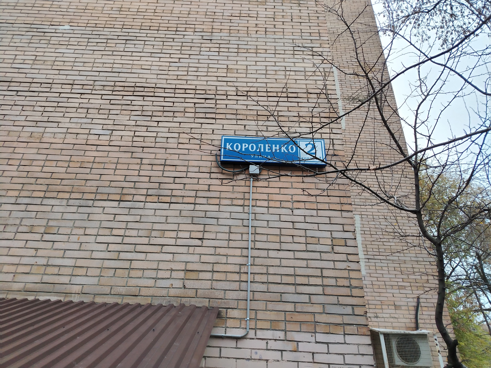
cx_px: 246
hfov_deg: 71.6
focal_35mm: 24
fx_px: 340
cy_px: 184
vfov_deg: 56.8
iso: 100
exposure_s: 1/138
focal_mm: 5.25
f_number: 1.75
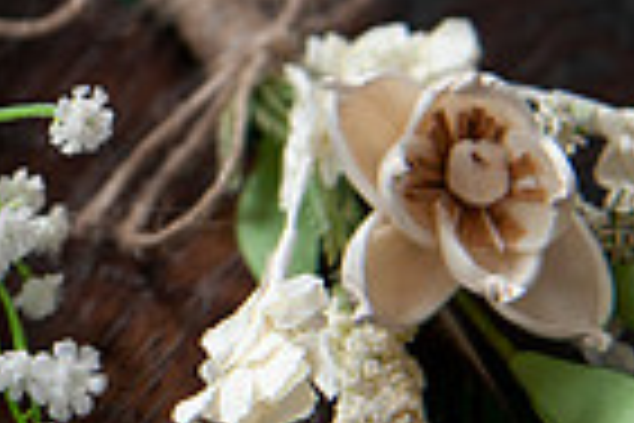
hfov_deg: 13.6
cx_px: -256
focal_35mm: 144
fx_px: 2536
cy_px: 162
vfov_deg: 9.5
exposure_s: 1/400
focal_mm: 35
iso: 400
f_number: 2.8
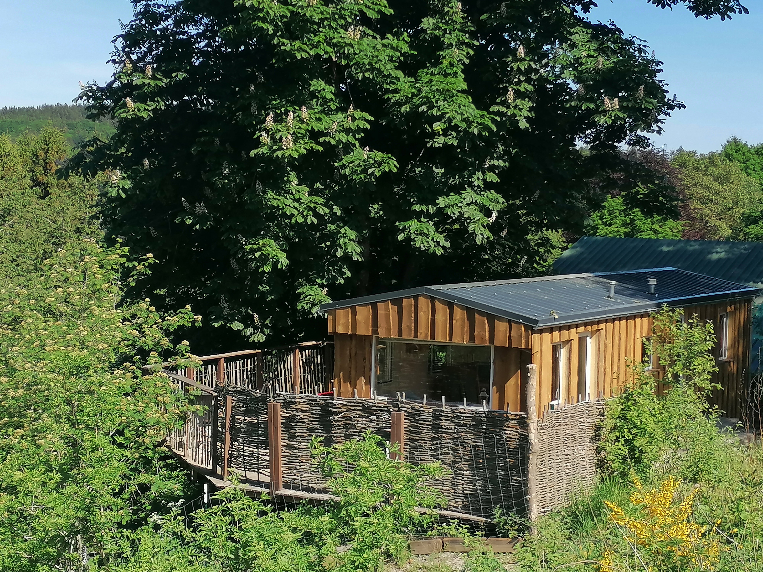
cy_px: 286
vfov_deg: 23.7
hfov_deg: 31.2
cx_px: 382
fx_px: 1367
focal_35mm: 62
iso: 50
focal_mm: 4.75
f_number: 1.8
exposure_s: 1/1126
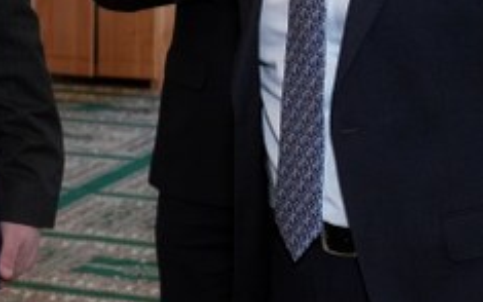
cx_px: -358
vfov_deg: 8.1
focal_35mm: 160
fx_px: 2107
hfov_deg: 12.1
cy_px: -91
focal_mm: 36
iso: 800
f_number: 5
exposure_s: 1/200
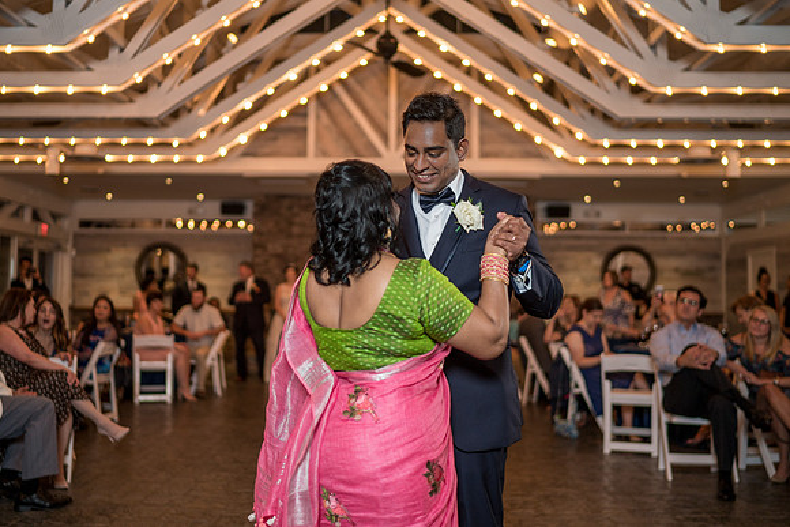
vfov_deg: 33.2
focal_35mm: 40
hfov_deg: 48.2
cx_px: 375
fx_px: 883
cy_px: 230
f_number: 1.4
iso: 250
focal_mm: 35
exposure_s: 1/200
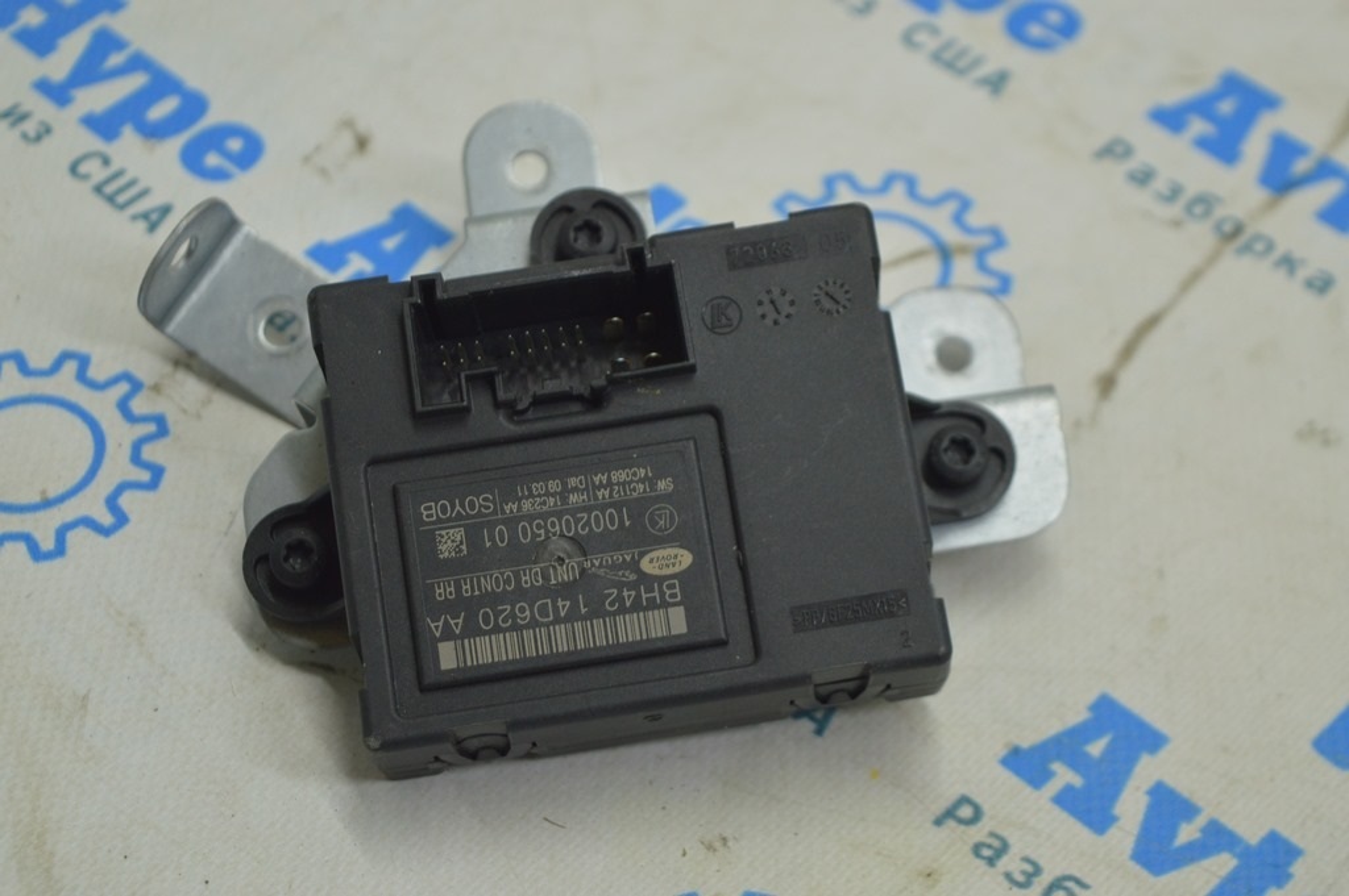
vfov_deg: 16.5
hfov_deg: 24.6
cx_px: 674
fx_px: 3089
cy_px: 448
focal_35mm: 82
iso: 400
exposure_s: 1/25
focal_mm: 55
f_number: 5.6
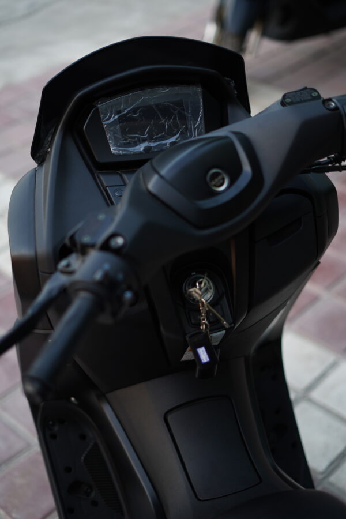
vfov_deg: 39.6
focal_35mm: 50
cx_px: 173
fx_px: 721
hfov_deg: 27.0
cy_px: 260
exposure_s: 1/100
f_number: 1.8
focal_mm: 50
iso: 200
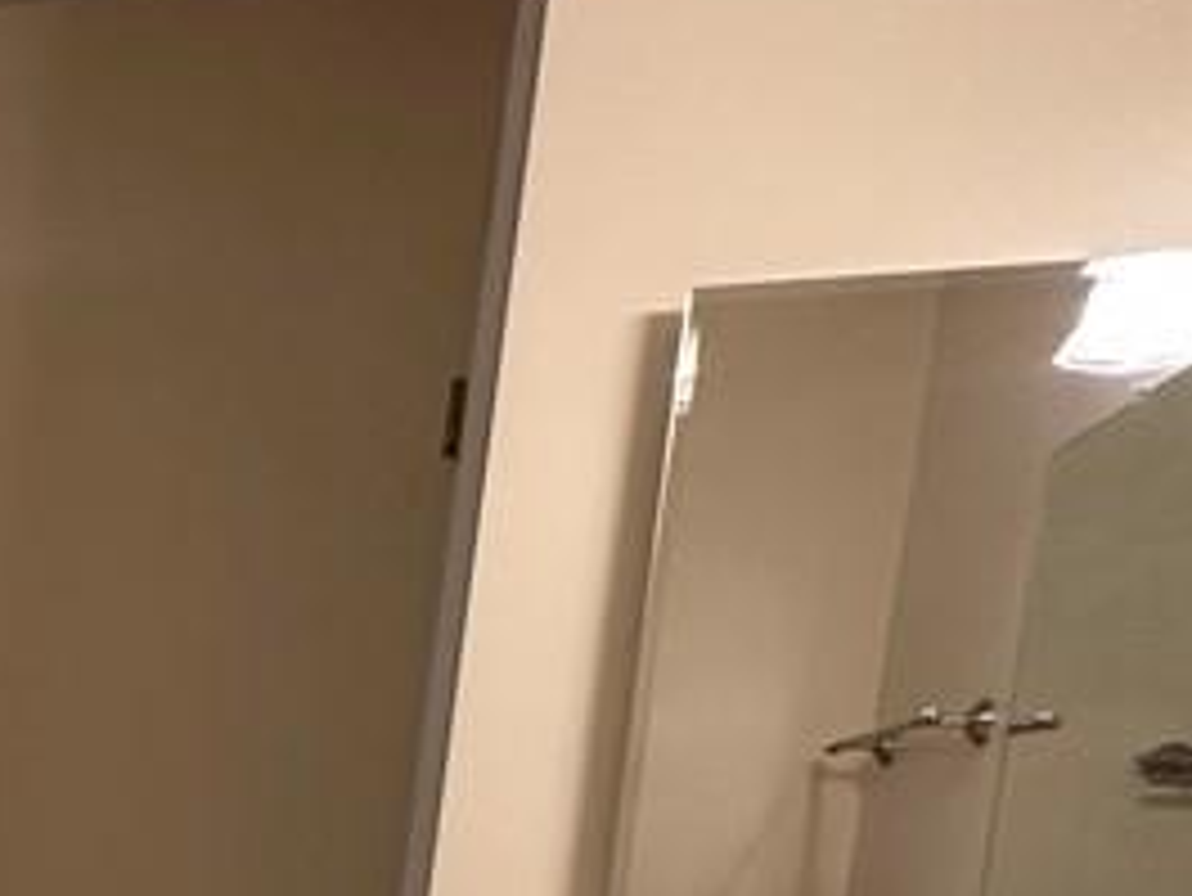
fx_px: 1860
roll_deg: -3.6
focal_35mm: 54
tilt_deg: -5.5
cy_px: 1013
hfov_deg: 25.2
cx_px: -675
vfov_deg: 25.0
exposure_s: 1/120
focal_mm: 2.22
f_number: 2.2
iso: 250
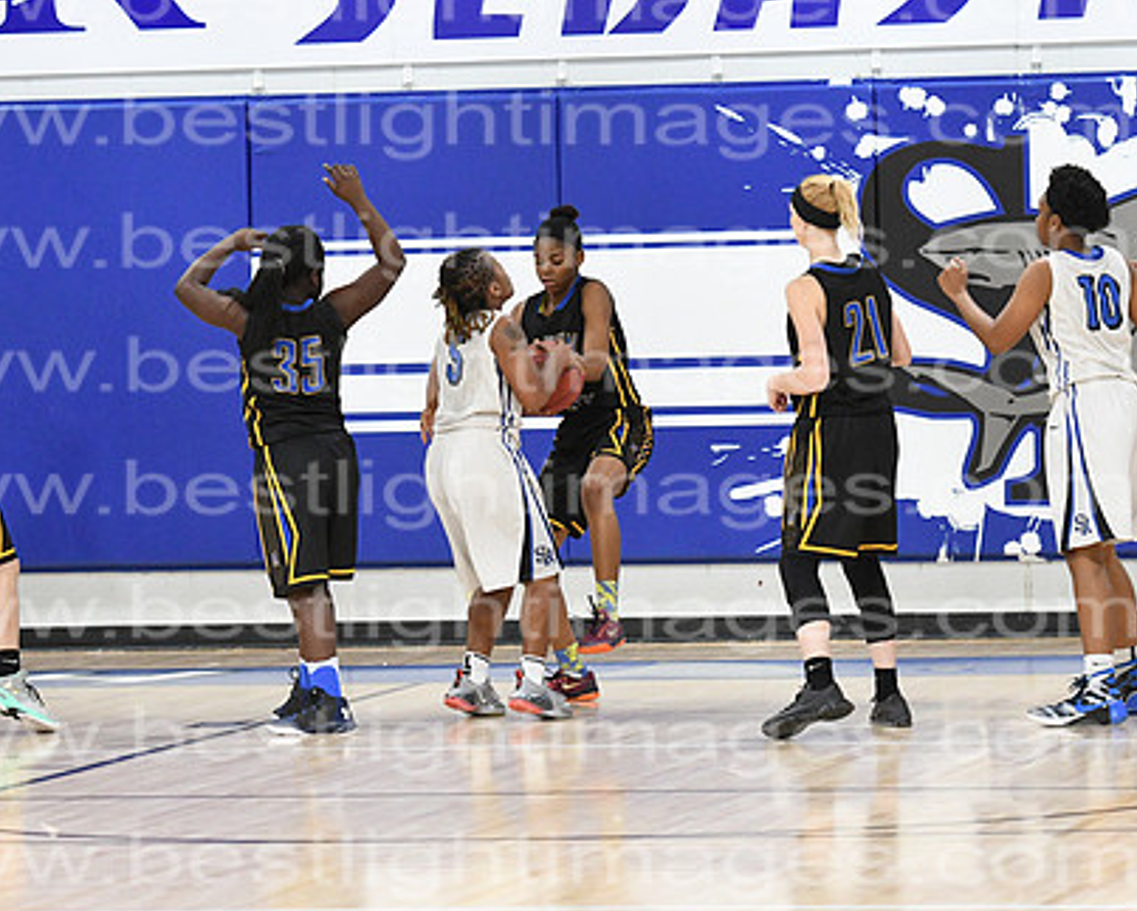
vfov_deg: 6.6
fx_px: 7914
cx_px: 499
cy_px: 433
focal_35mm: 235
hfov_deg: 8.2
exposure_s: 1/640
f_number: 3.2
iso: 5000
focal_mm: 116
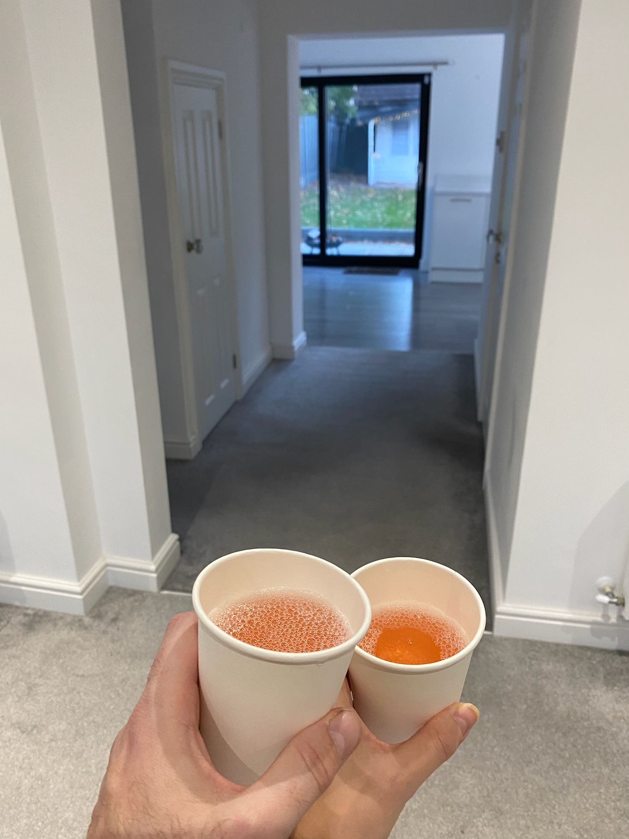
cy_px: 407
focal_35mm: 27
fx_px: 654
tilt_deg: -22.3
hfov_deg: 51.4
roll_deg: +0.3
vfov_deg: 65.3
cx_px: 308
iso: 160
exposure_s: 1/50
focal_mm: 4.25
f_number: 1.8
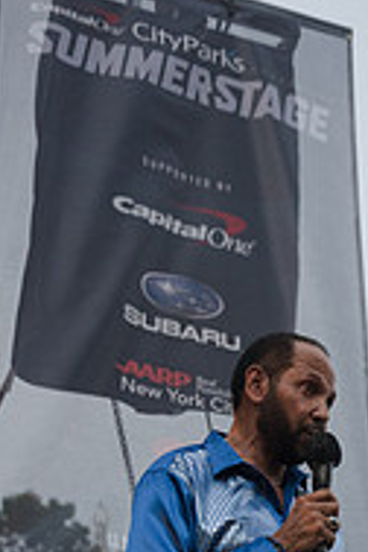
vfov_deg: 25.3
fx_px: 1135
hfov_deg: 18.2
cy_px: 613
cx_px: 318
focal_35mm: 74
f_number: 3.2
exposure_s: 1/500
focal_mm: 31
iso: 1250
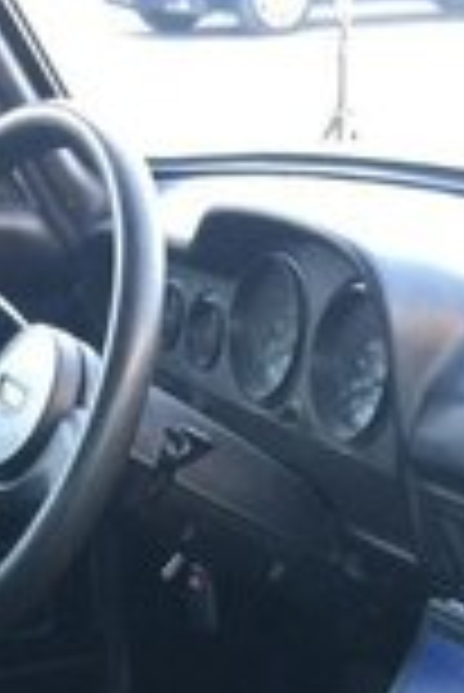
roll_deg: +0.8
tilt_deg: -34.2
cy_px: 1112
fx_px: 1871
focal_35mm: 97
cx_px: 401
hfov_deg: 14.0
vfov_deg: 18.1
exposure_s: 1/33
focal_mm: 4.15
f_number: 2.2
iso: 50
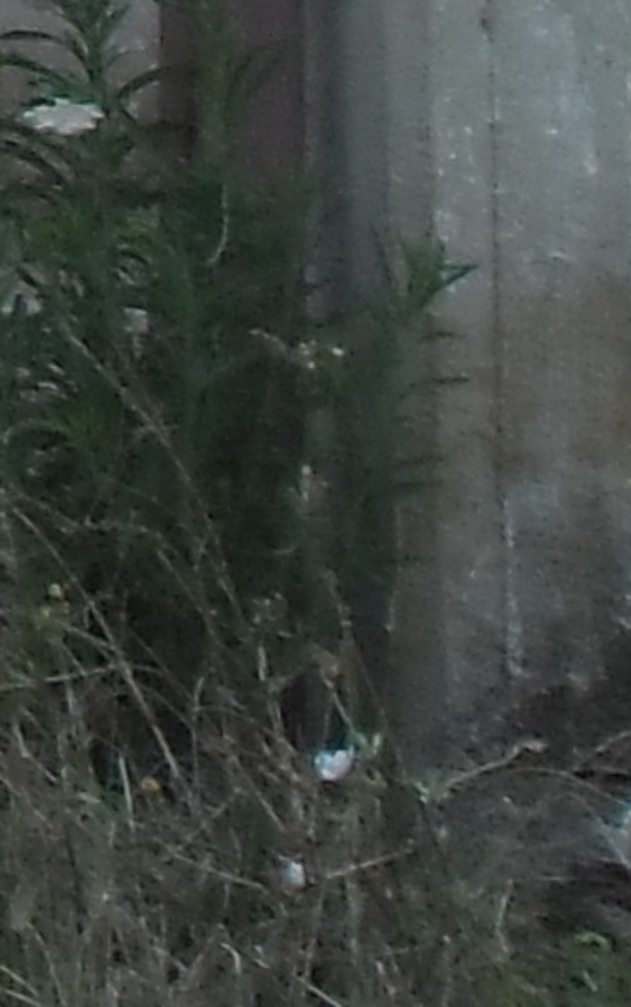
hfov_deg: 5.2
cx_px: -2337
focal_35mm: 208
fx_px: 5715
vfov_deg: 9.3
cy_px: -1182
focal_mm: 4.9
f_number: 3.5
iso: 80
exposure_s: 1/500
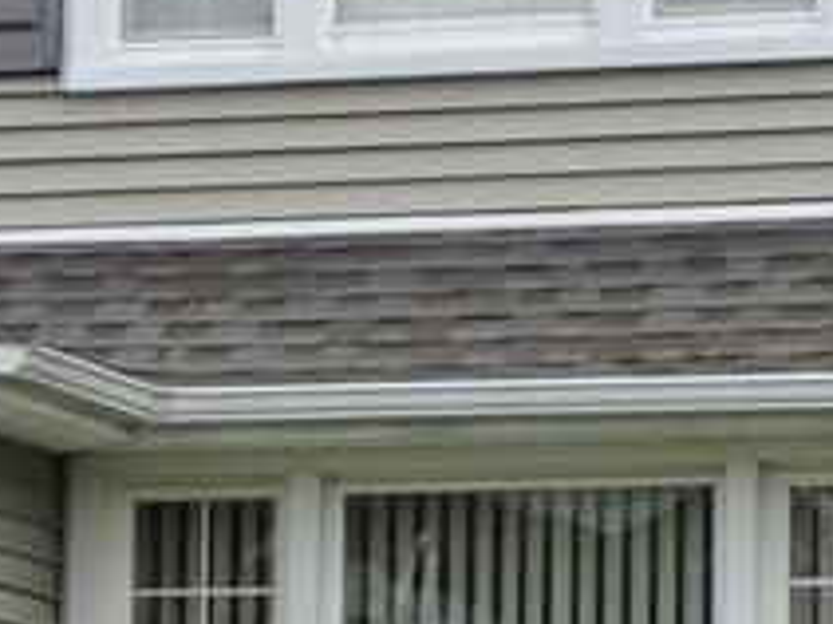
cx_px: -32
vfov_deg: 5.6
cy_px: 446
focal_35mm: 267
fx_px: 6421
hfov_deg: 7.4
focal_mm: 9.8
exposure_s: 1/640
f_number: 3.7
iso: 100
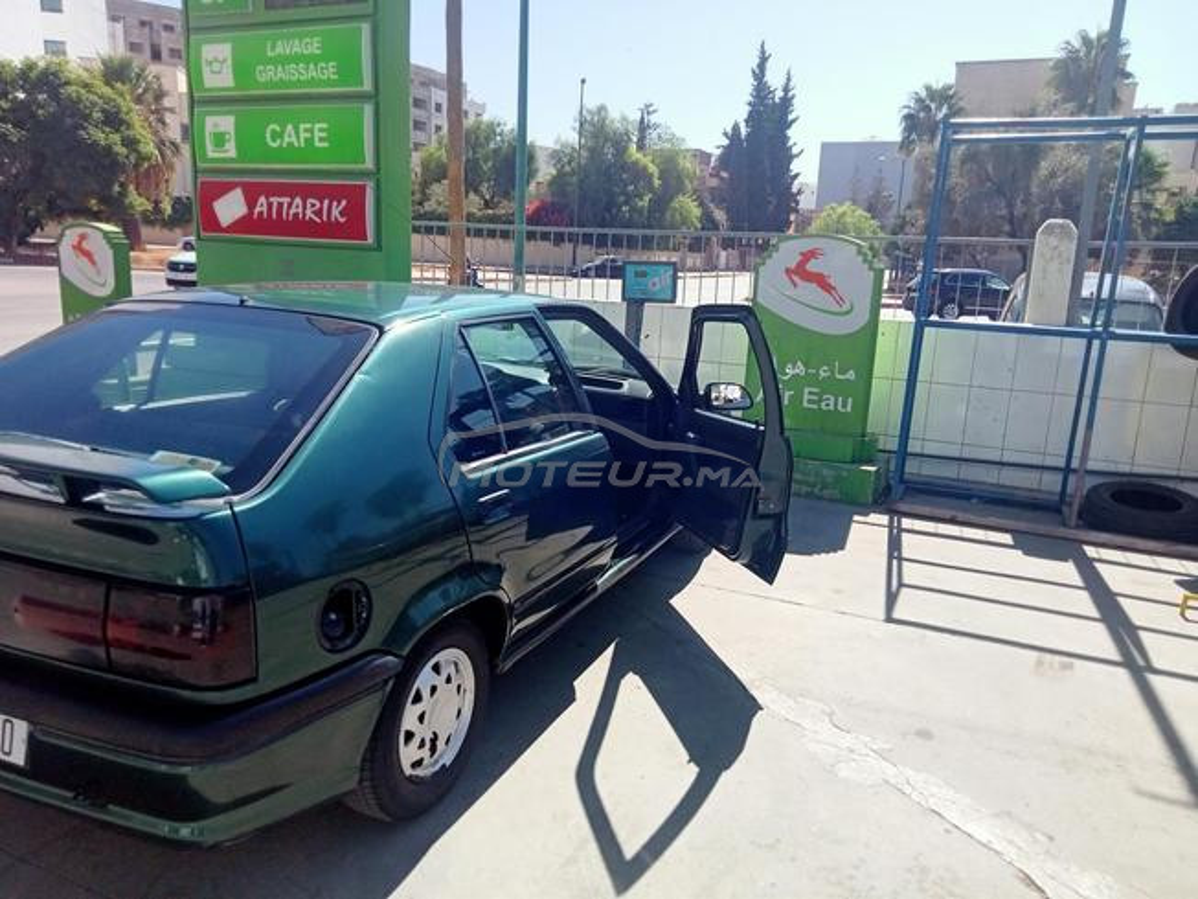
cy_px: 450
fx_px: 969
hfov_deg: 63.4
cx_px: 599
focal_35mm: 28
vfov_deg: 49.7
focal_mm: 3.46
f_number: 2.2
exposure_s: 1/820
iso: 103
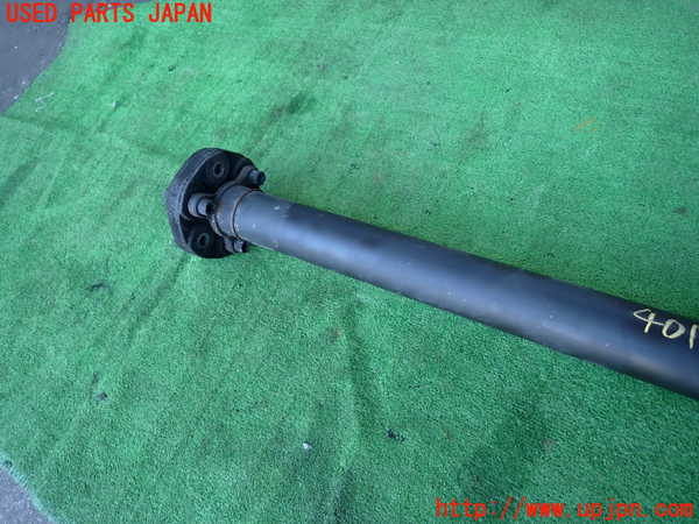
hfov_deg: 69.4
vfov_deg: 54.9
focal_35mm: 25
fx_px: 505
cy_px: 262
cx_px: 350
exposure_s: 1/125
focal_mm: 4.5
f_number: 2
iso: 160
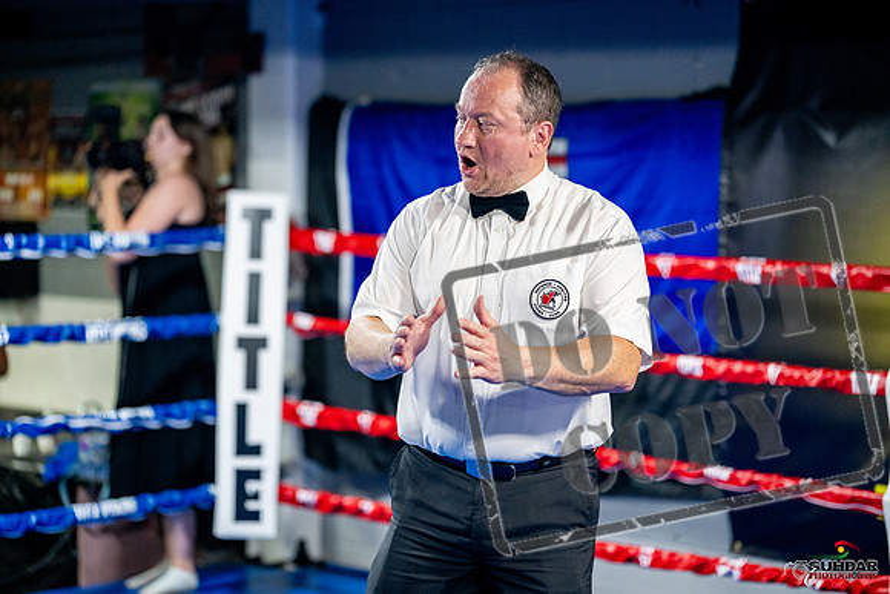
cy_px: 297
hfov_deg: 23.1
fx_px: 2176
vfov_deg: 15.5
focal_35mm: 88
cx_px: 445
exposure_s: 1/1000
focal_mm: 88
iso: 4000
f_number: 2
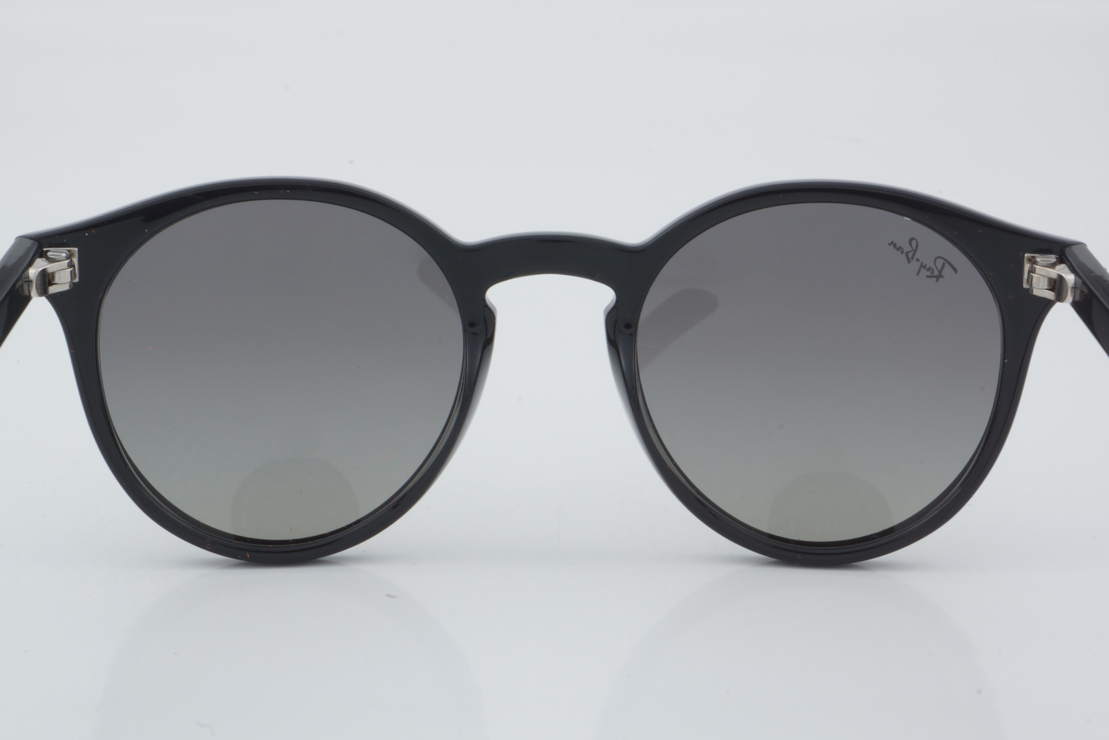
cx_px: 554
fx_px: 2541
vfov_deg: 16.6
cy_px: 370
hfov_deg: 24.6
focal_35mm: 82
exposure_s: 1/4
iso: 100
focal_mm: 55
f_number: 29
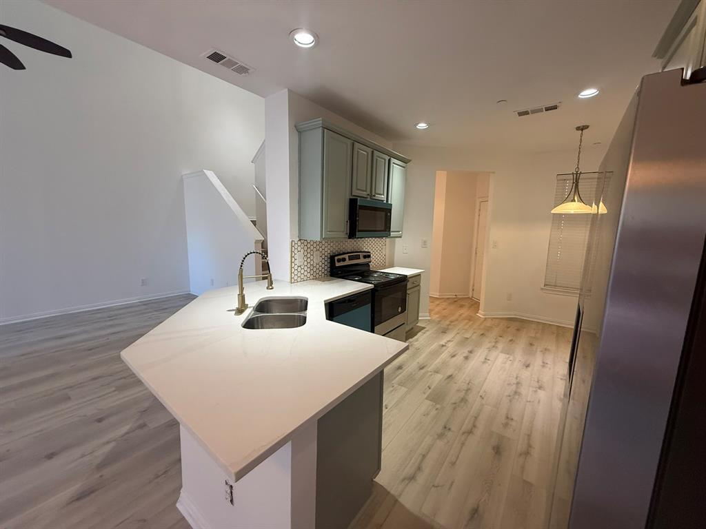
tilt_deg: -7.2
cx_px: 353
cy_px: 264
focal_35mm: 14
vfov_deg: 85.7
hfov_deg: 102.1
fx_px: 286
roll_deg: -0.4
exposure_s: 1/120
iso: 200
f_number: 2.2
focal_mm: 2.22
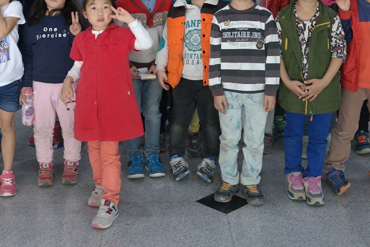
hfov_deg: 29.2
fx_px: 709
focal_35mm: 69
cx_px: 165
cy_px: -9
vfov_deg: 19.1
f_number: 3.5
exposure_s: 1/40
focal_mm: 22
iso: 400
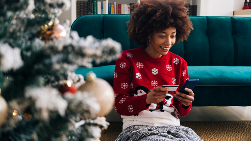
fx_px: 286
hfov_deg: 47.3
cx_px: 141
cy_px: 60
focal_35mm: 43
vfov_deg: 27.7
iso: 800
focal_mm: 35
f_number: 2.8
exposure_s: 1/125
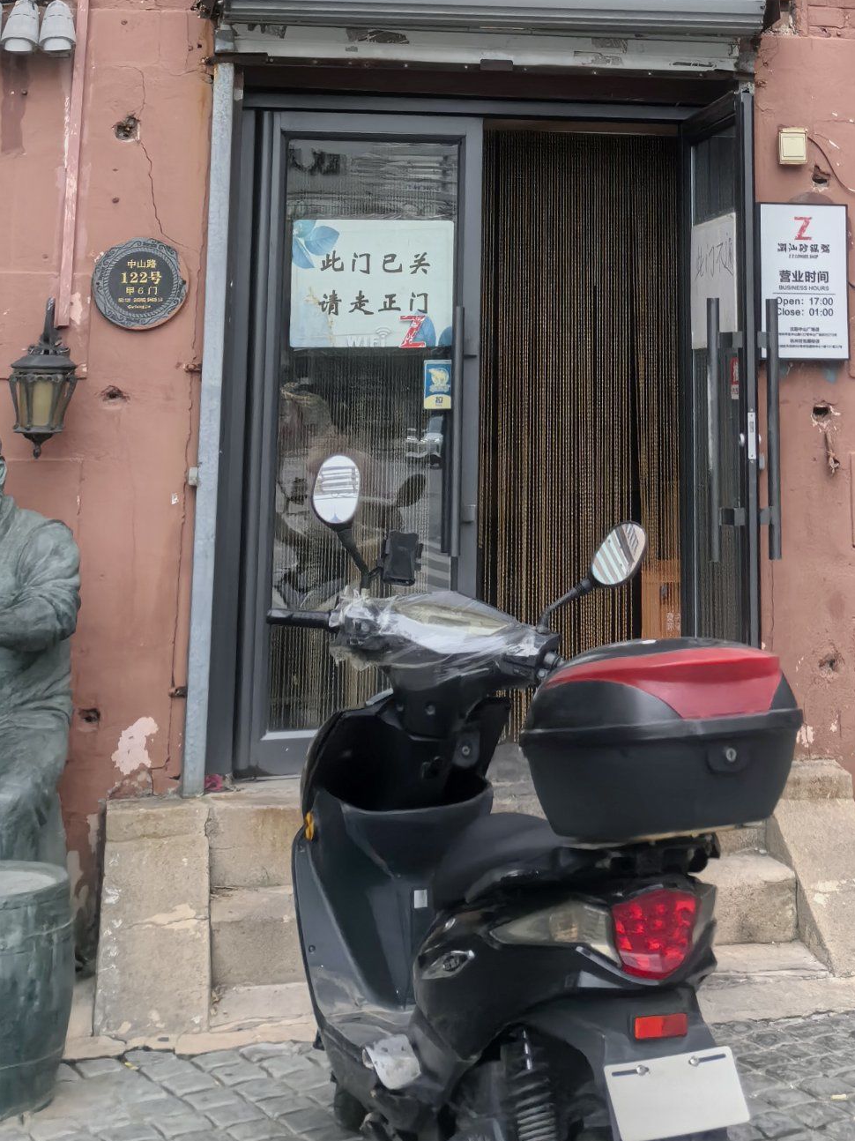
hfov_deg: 25.1
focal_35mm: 57
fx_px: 1878
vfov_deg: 31.8
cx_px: 718
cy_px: 73
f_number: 1.4
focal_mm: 5.75
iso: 50
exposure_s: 1/3333
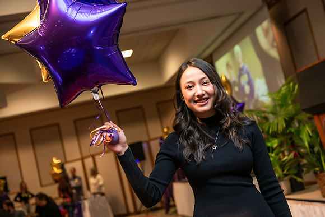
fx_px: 524
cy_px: 108
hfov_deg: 34.5
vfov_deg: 23.4
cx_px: 162
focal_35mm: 58
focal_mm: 58
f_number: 3.5
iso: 1600
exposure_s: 1/160
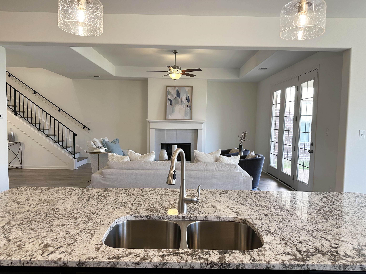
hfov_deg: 71.6
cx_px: 183
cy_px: 137
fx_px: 254
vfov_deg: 56.8
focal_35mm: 24
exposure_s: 1/120
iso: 125
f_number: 1.78
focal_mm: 6.86
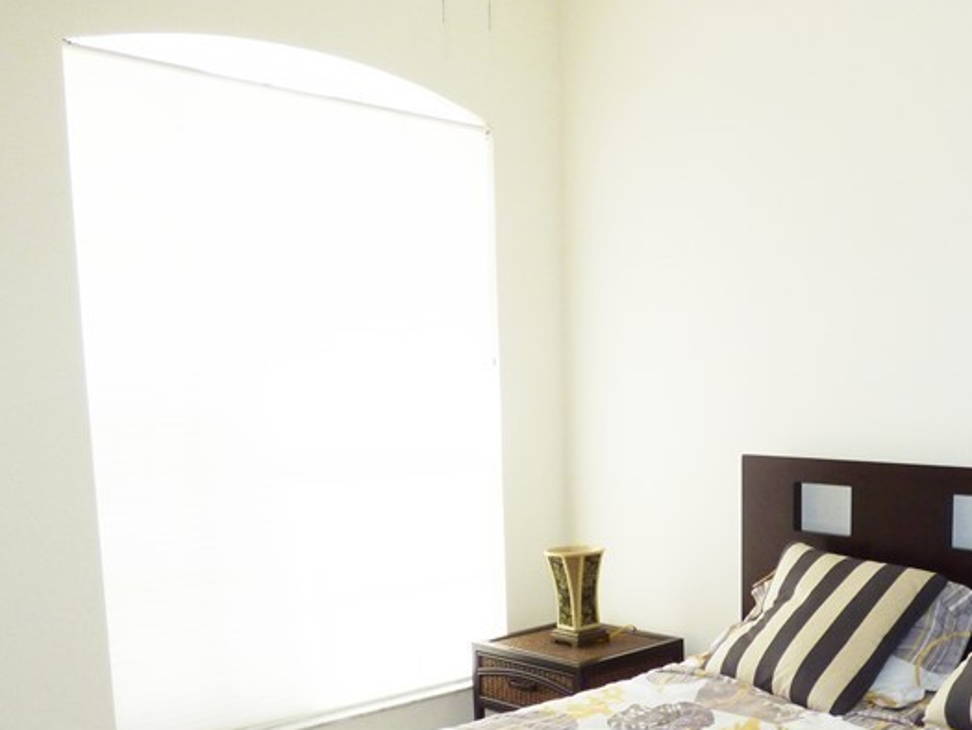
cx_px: 704
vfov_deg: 36.1
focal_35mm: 39
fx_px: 1095
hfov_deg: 46.5
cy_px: 535
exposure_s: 1/60
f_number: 3.5
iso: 160
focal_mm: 3.58
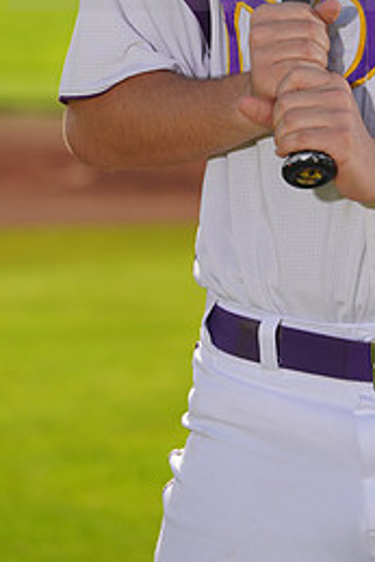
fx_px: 8956
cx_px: 396
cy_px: -59
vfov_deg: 3.6
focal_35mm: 574
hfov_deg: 2.4
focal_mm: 256
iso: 100
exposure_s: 1/250
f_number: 9
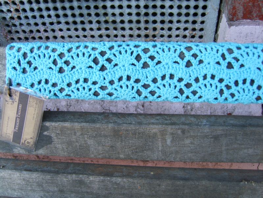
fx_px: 266
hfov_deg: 52.6
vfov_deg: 40.7
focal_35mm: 35
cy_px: 99
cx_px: 132
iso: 50
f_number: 2.8
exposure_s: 1/60
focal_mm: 7.4
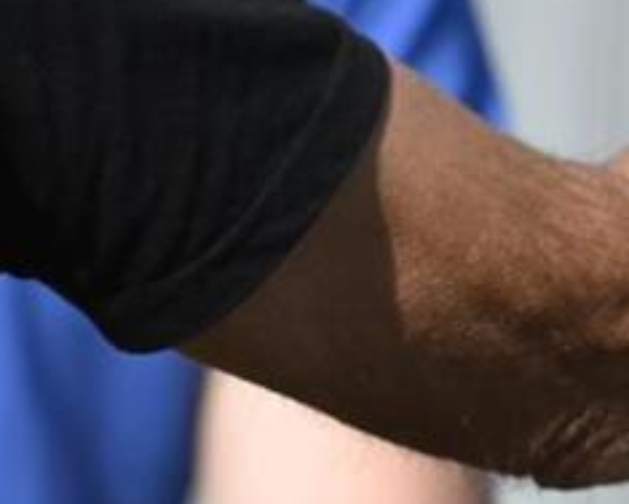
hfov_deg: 1.2
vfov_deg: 1.0
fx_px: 29413
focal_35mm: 1580
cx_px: -570
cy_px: 350
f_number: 5.6
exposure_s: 1/2000
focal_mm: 400
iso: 400
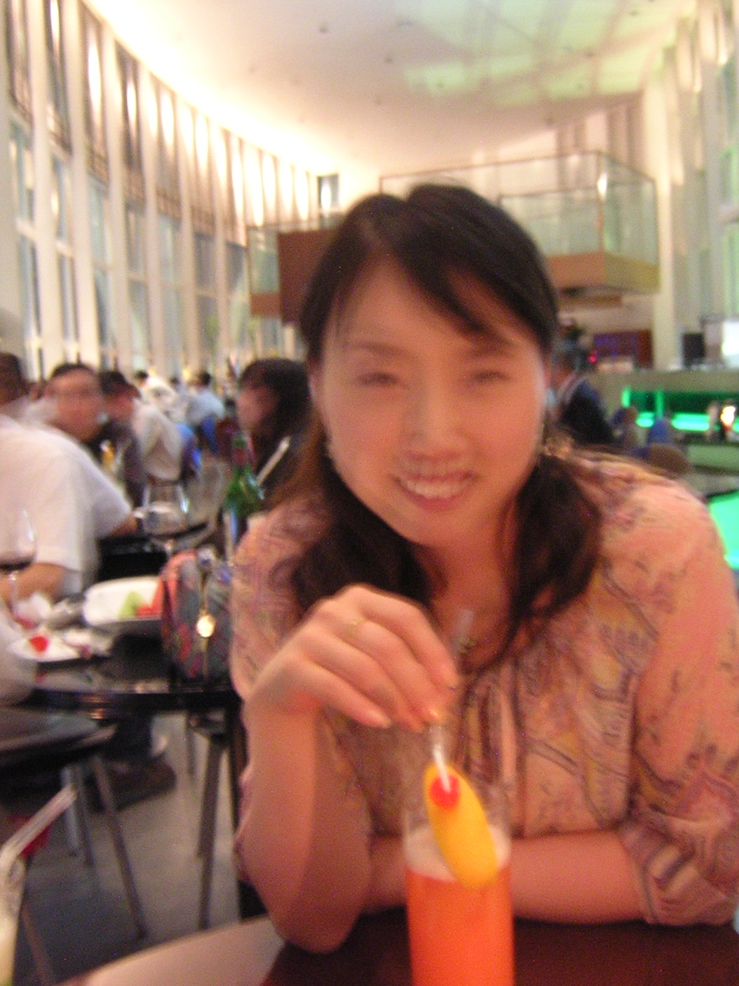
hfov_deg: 35.1
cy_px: 475
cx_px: 376
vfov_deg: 45.8
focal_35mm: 41
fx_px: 1167
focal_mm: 4.7
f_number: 2.6
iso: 400
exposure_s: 1.93
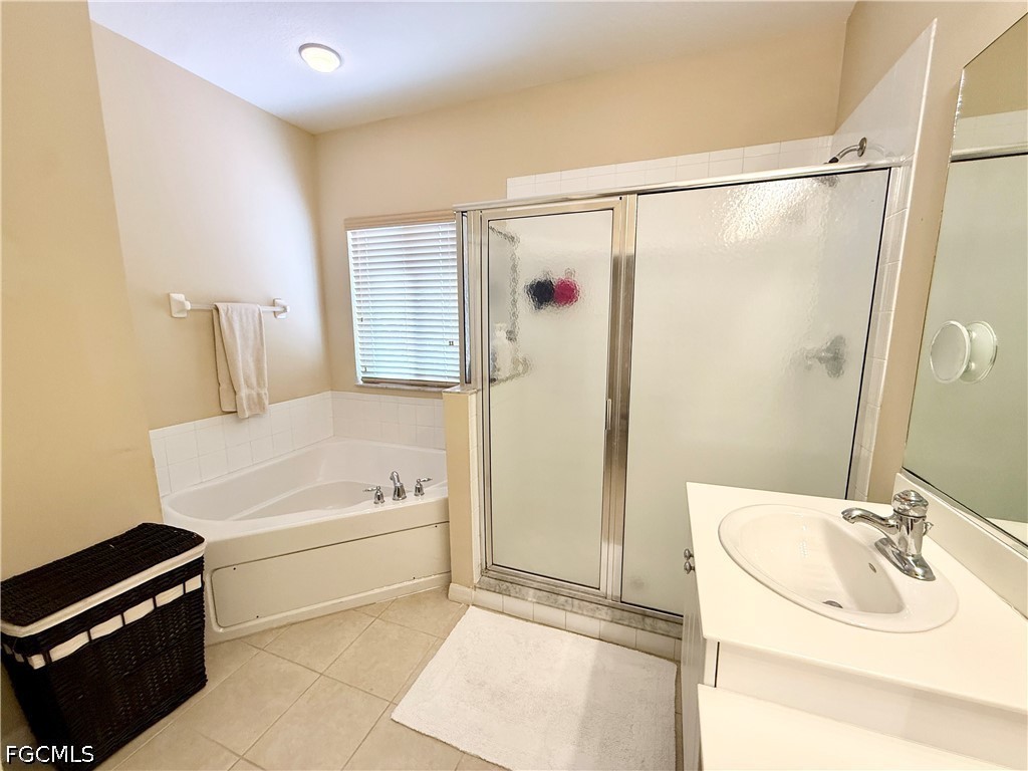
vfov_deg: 85.7
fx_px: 416
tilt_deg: -8.7
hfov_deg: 102.1
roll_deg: -0.1
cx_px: 514
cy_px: 386
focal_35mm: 14
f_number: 2.2
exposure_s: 1/120
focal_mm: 2.22
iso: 160
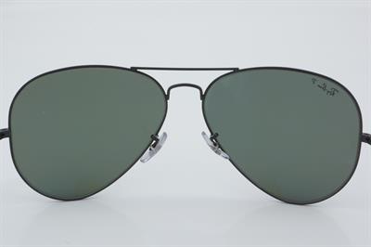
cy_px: 124
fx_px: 695
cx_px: 186
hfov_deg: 29.9
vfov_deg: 20.1
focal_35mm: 68
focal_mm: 45
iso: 100
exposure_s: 1/4
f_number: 32
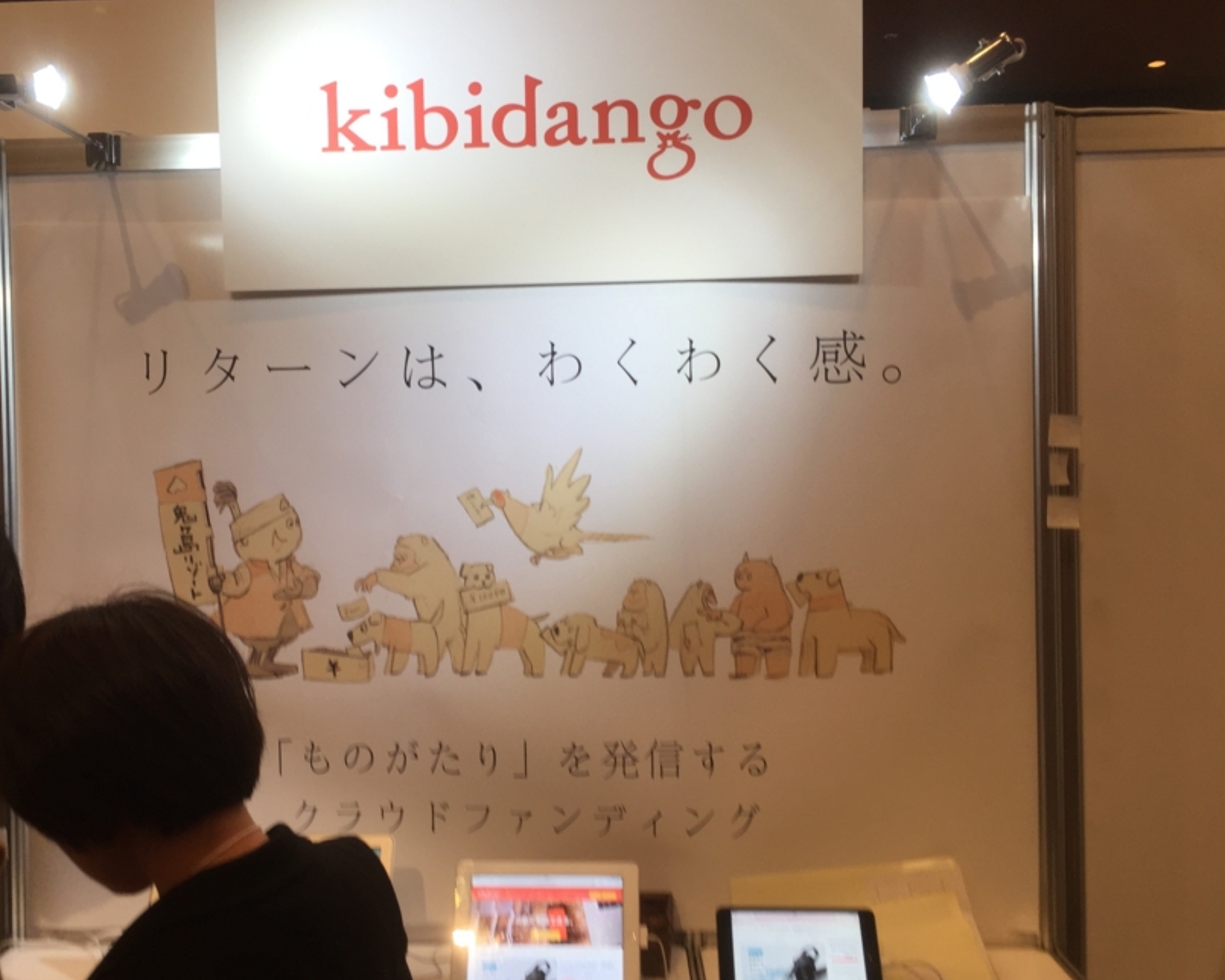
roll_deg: +0.3
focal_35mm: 36
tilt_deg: +0.1
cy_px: 488
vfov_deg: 41.2
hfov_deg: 50.1
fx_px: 1305
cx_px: 525
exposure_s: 1/60
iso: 32
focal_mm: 4.15
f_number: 2.2
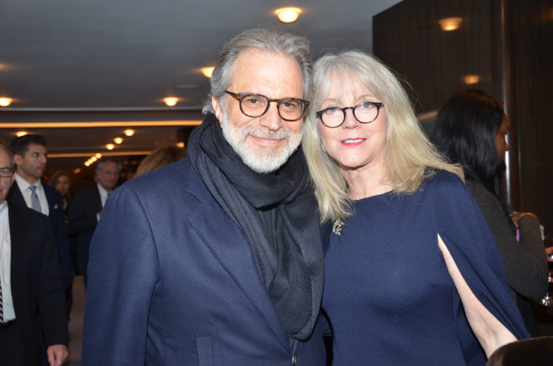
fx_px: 621
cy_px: 183
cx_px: 276
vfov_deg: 32.9
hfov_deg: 48.0
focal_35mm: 40
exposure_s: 1/60
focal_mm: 27
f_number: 4
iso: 800
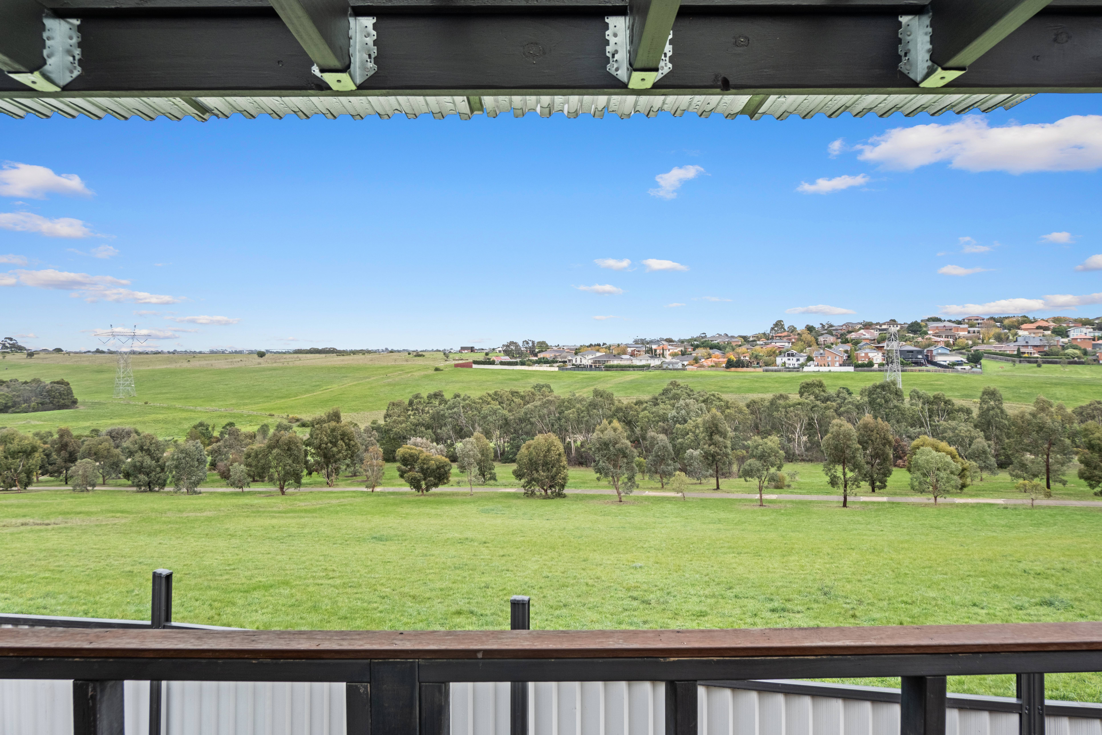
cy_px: 368
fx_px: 704
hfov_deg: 76.1
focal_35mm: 23
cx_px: 551
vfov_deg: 55.1
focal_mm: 15
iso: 320
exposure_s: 1/50
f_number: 8
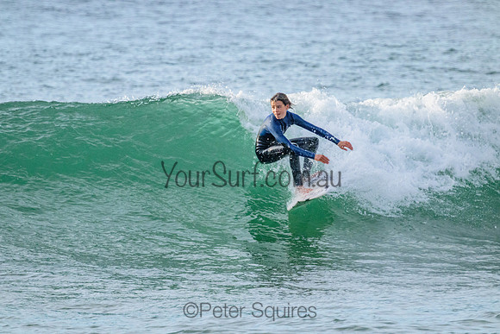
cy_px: 167
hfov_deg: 2.6
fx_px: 11113
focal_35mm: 800
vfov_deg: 1.7
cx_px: 250
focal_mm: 800
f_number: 11
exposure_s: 1/1250
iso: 6400
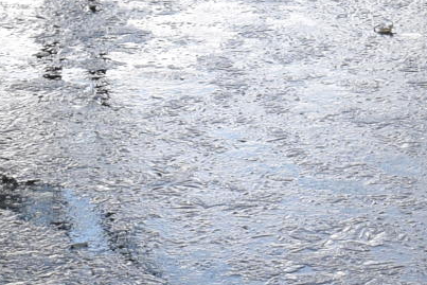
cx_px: 481
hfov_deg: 7.6
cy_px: -412
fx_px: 3180
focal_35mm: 268
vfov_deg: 5.0
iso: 125
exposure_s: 1/125
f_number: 5.6
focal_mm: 24
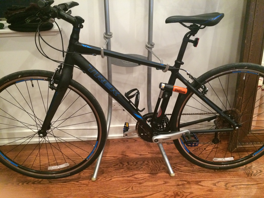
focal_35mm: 29
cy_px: 99
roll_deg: +2.6
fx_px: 221
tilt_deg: -25.6
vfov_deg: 48.2
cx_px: 132
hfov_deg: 61.7
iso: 400
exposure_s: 1/15
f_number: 2.2
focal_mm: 4.15
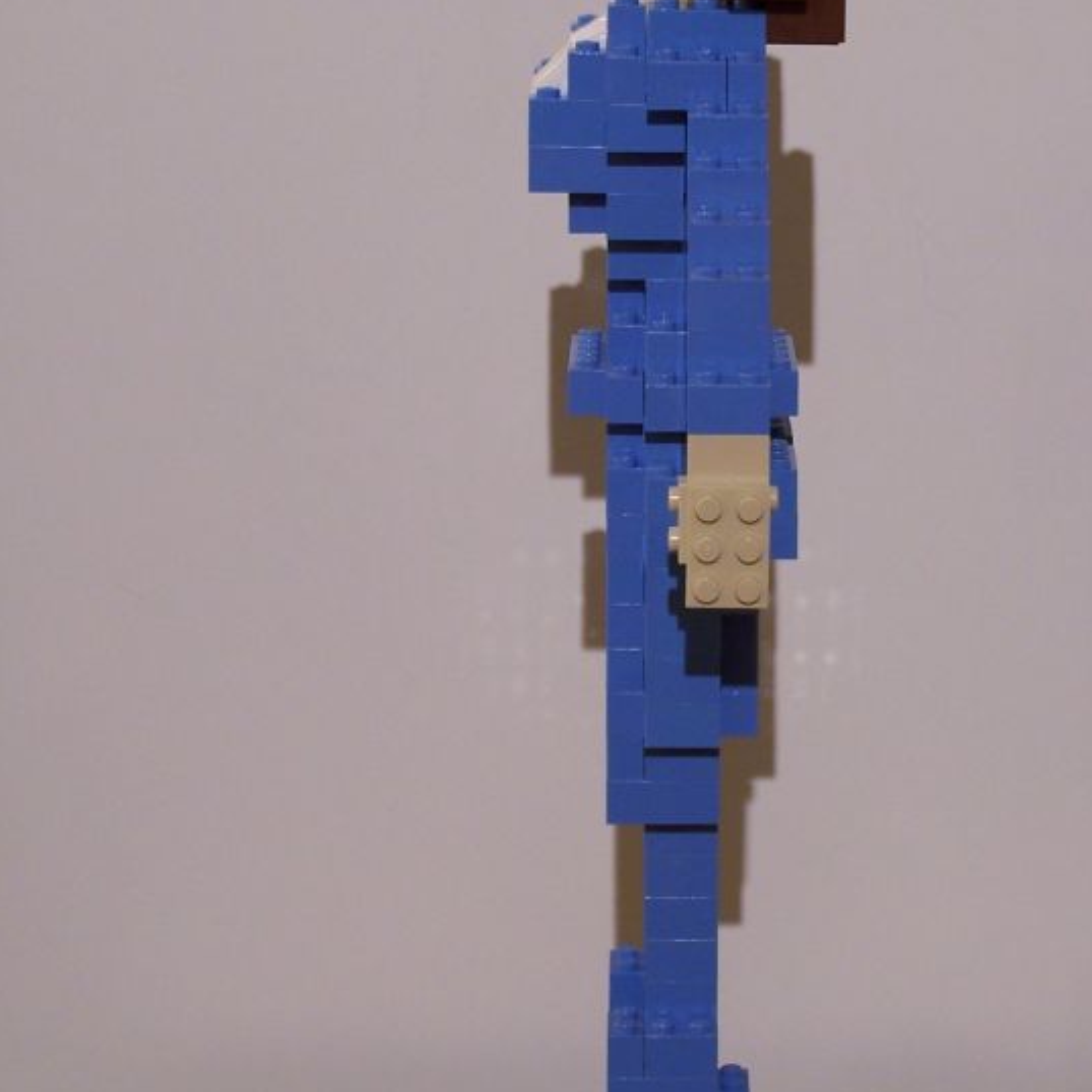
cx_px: 675
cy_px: 486
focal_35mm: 113
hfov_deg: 15.4
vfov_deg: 15.4
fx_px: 4033
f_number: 3.2
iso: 80
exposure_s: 1/3
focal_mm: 11.1
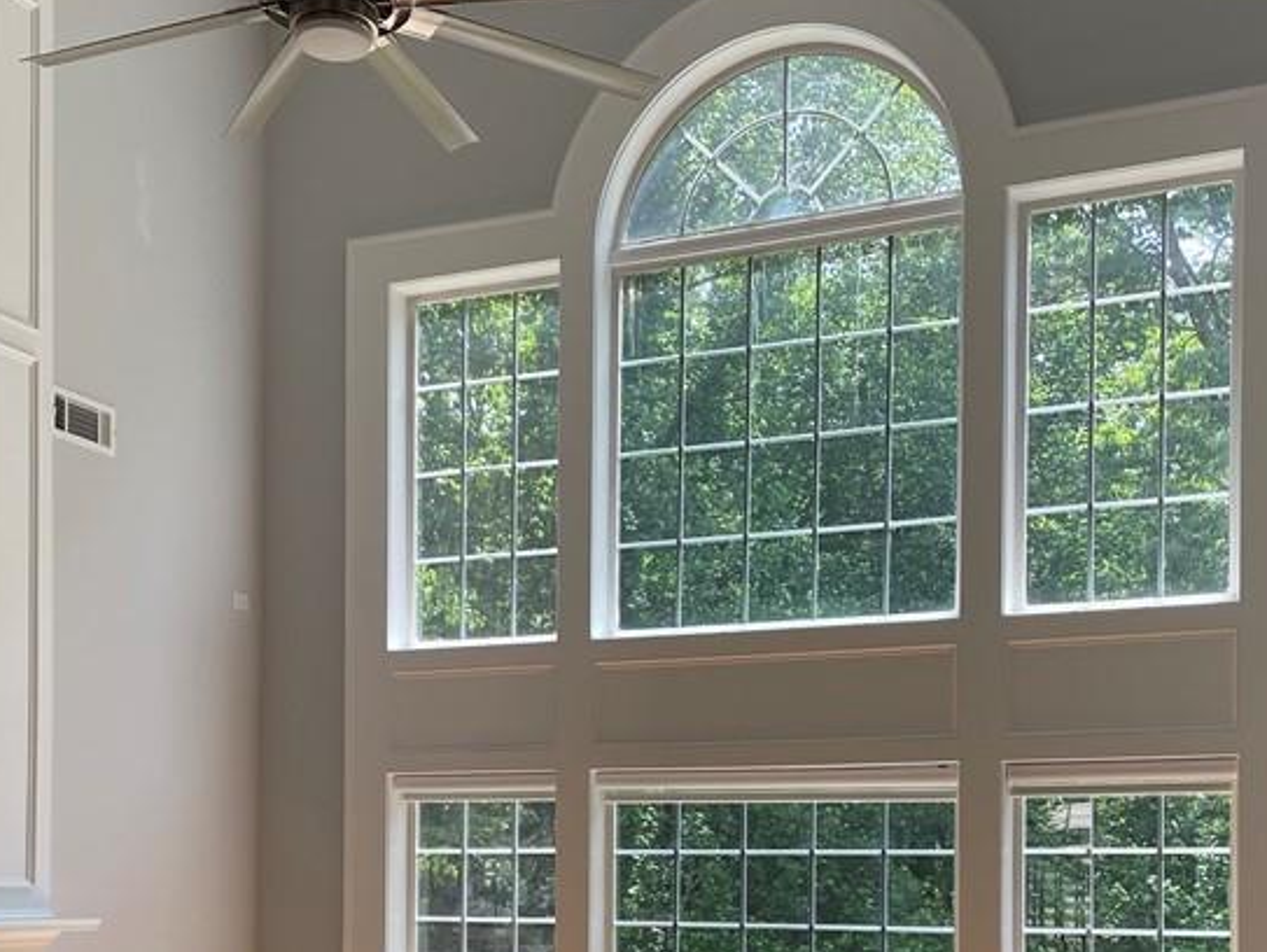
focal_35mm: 49
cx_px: 527
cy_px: 870
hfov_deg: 38.8
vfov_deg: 28.5
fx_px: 1795
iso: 32
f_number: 1.6
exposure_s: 1/140
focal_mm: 4.2
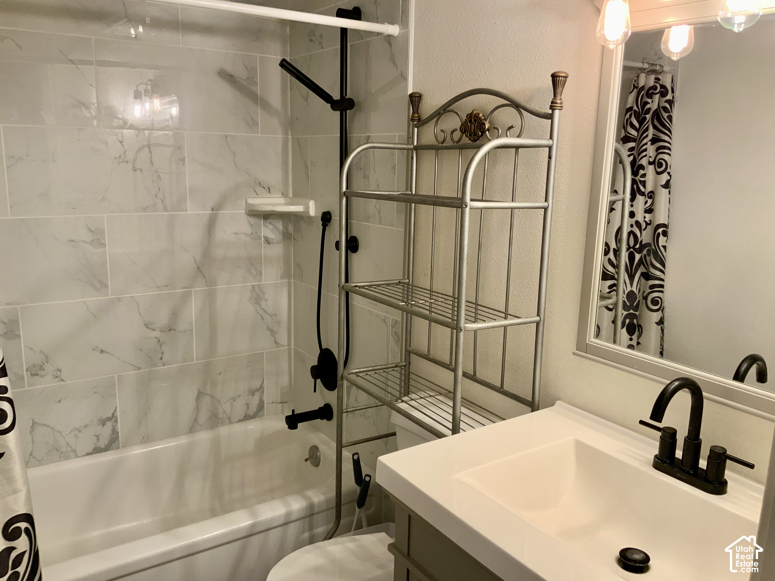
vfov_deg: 48.2
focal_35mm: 29
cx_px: 388
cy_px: 290
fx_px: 649
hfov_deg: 61.7
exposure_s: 1/60
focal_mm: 3
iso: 80
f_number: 1.8
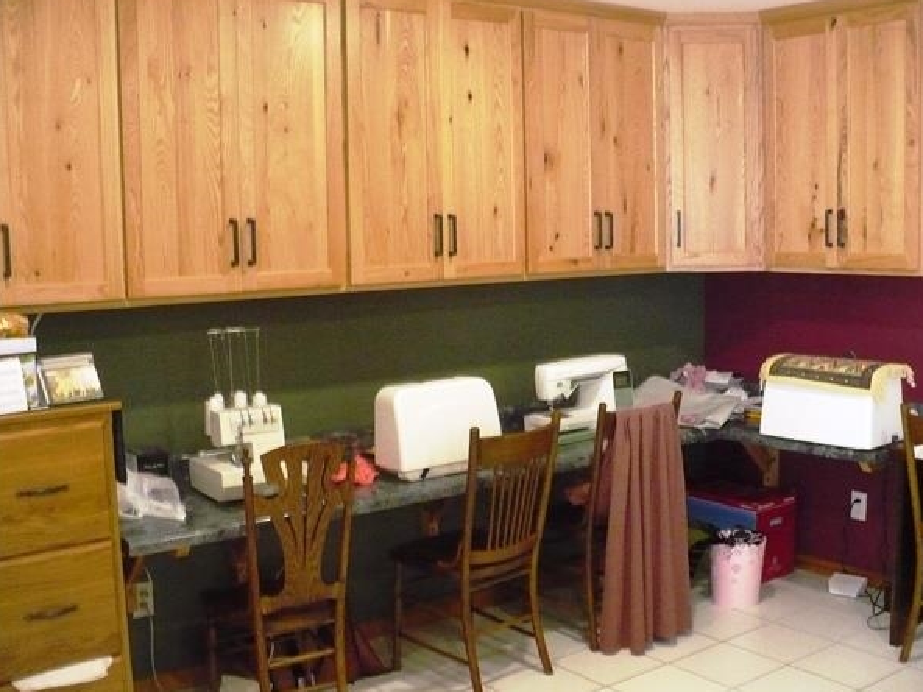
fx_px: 1067
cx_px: 494
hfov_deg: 46.8
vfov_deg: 36.0
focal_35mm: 40
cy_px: 355
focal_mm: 6.1
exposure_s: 1/30
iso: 640
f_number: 2.8
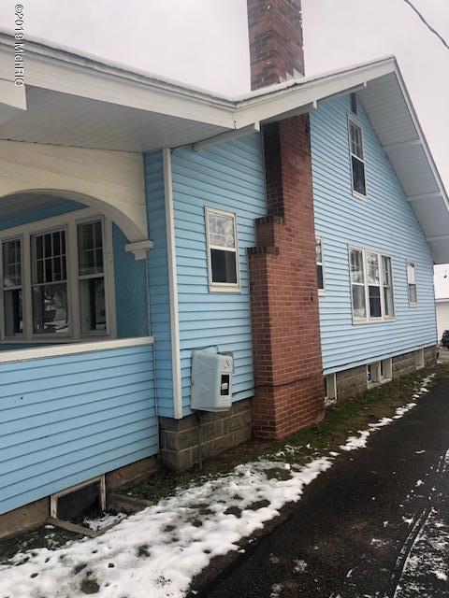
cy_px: 299
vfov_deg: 63.4
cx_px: 224
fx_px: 484
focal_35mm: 28
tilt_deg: +3.9
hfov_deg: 49.7
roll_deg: +2.0
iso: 40
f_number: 1.8
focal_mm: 3.99
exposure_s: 1/120
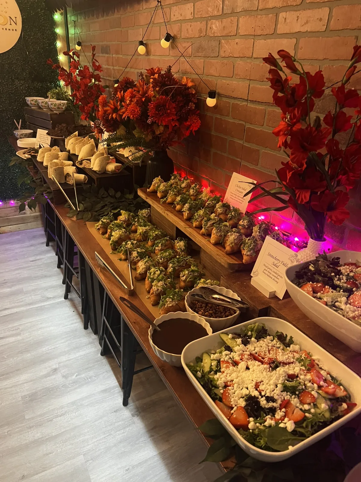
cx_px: 180
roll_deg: -2.2
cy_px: 241
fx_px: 362
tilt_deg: -28.0
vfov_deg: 67.3
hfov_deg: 53.1
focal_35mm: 26
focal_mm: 5.7
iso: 500
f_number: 1.5
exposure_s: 1/30
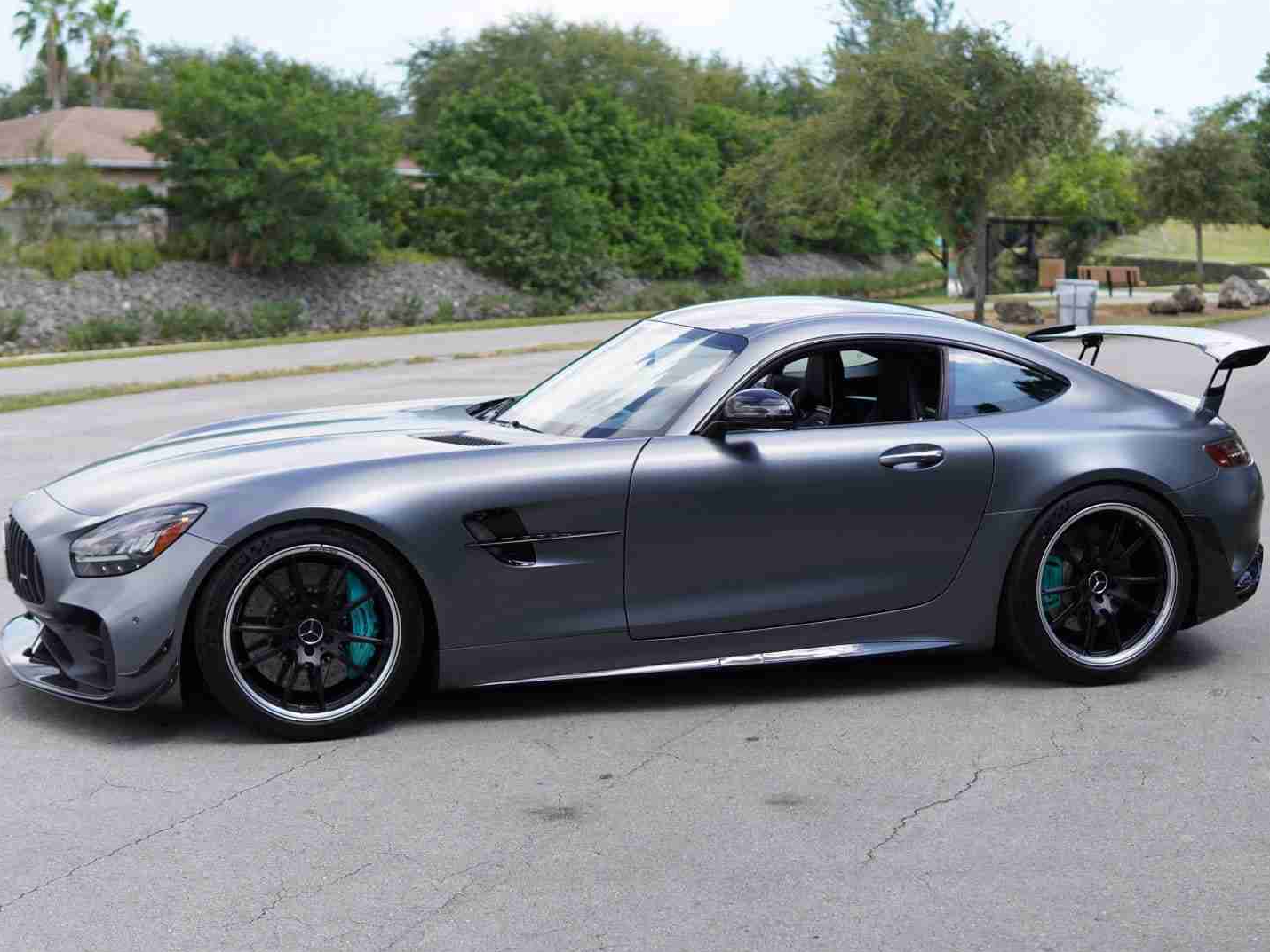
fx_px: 1798
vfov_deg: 29.7
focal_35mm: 49
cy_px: 476
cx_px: 646
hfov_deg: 38.9
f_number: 2
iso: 100
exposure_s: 1/1600
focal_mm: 30
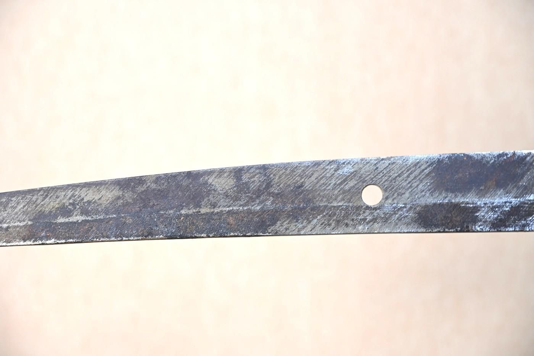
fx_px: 1468
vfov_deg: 13.8
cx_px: 267
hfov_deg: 20.6
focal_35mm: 99
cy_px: 178
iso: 100
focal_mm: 66
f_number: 5
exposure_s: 1/1.6
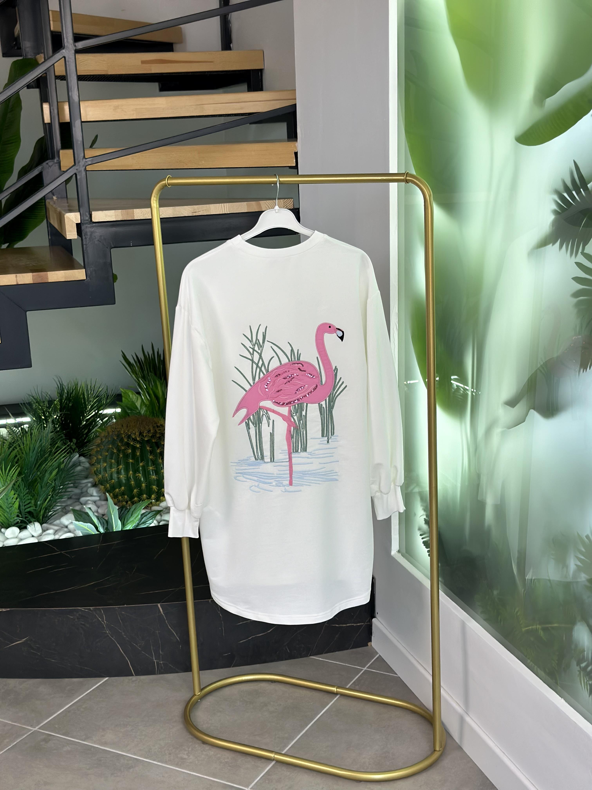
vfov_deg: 39.7
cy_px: 395
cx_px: 296
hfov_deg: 30.3
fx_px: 1095
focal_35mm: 48
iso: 80
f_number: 1.78
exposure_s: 1/422
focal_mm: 6.86
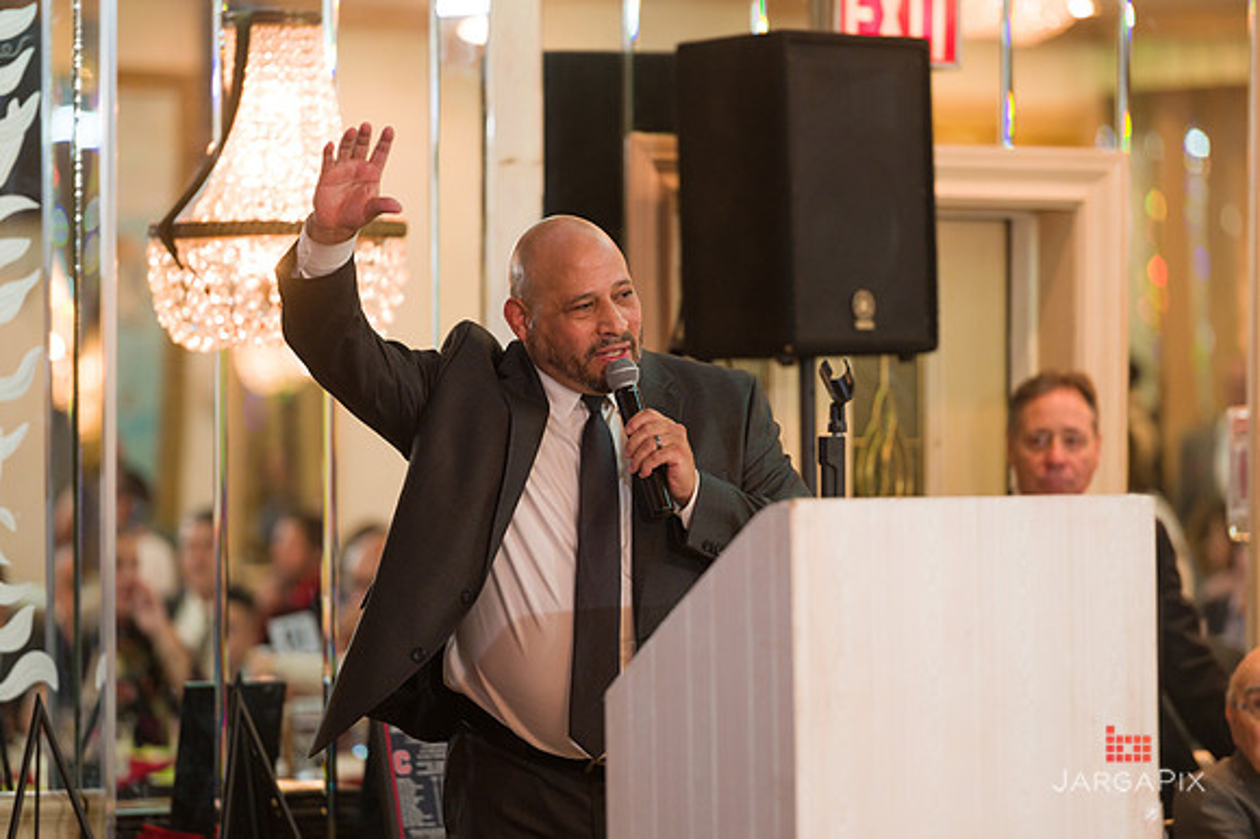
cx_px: 630
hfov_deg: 10.3
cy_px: 420
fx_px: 6996
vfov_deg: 6.9
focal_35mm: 200
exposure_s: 1/125
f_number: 3.2
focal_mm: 200
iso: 1600
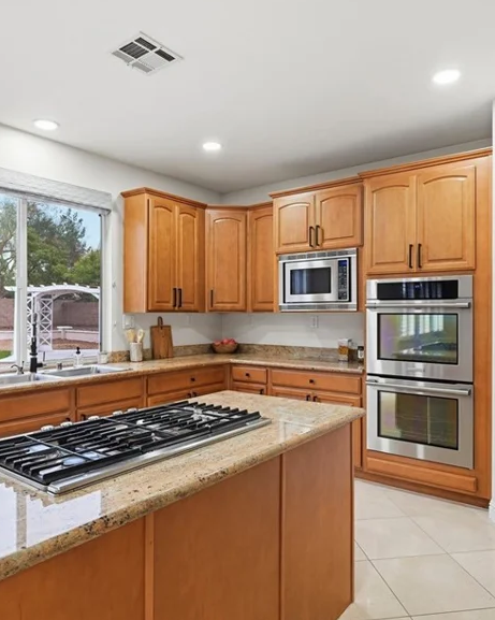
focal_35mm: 25
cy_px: 318
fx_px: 458
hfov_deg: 56.7
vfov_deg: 68.1
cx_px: 254
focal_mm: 15
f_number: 10
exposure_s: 1/100
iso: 500
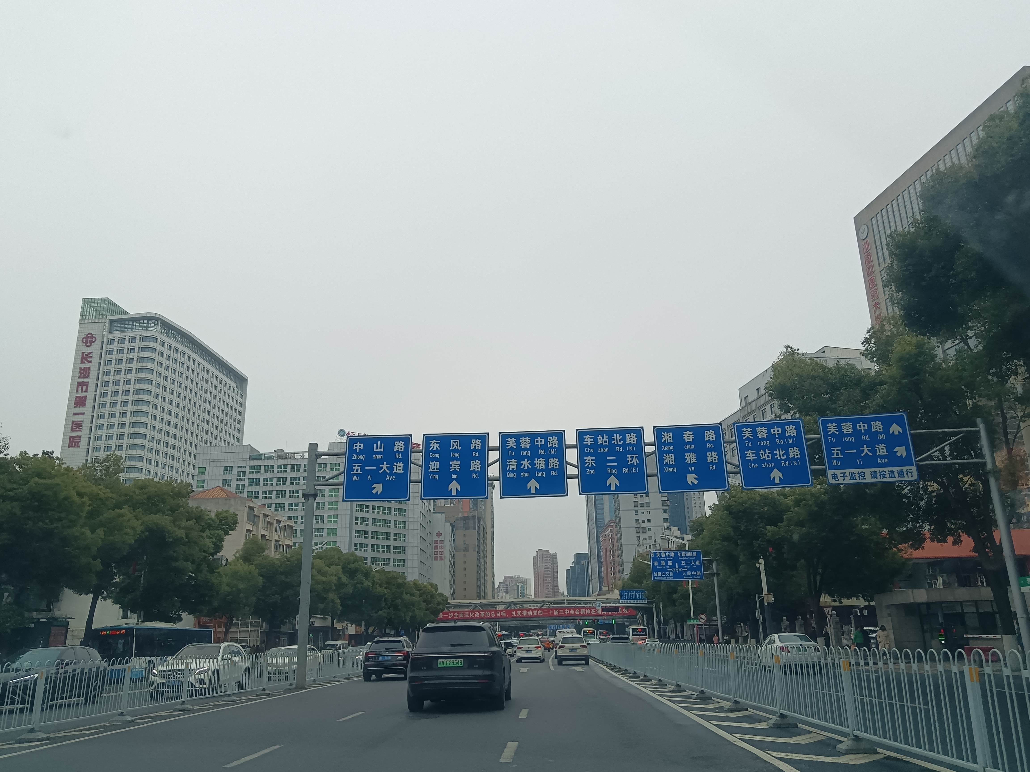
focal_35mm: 27
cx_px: 515
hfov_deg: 65.3
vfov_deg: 51.4
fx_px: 803
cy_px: 386
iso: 325
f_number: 1.9
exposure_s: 1/900
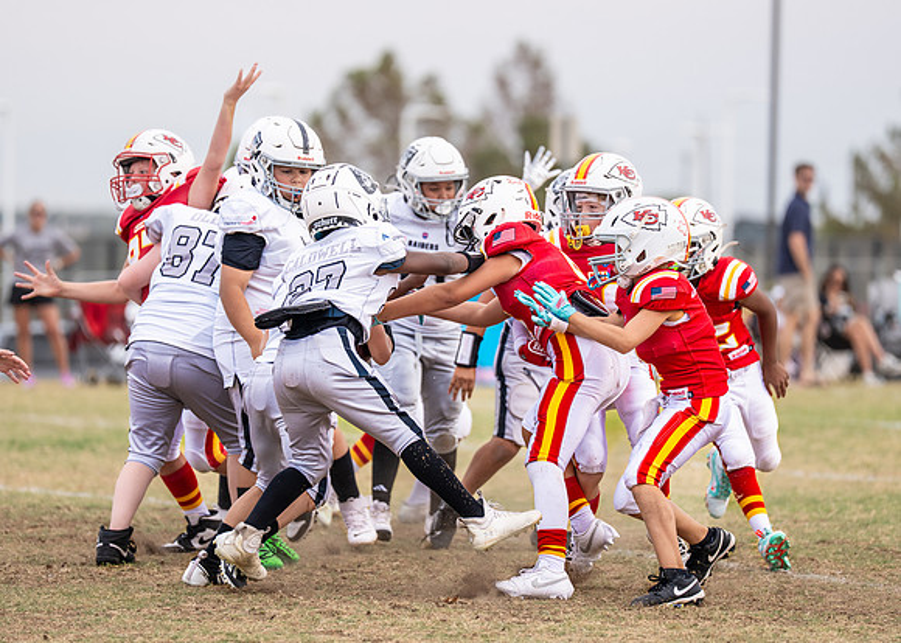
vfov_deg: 5.3
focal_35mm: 273
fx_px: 6995
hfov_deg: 7.4
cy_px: 339
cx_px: 457
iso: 160
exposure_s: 1/1600
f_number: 2.8
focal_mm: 200
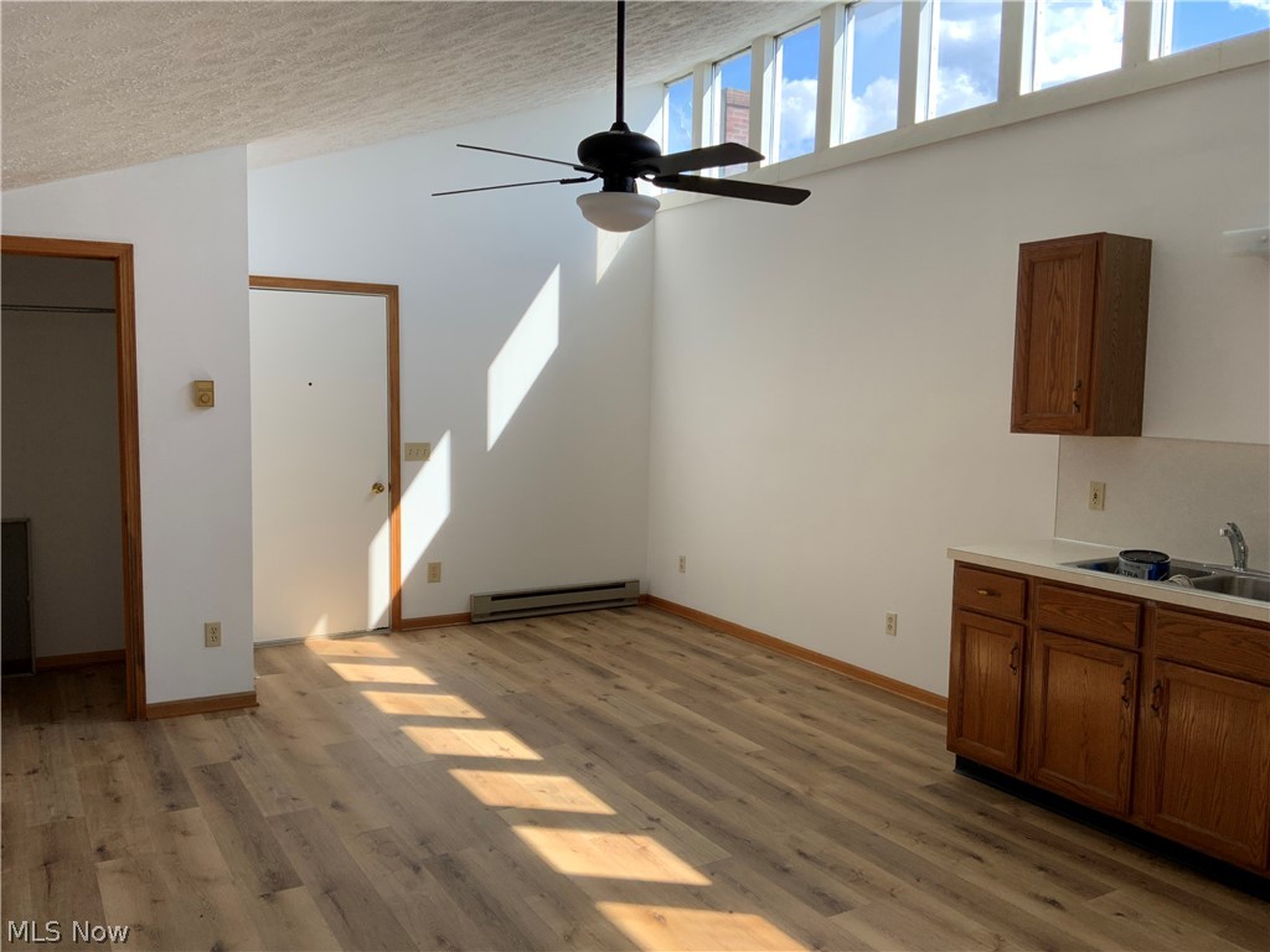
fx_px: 1064
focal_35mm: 29
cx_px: 635
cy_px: 476
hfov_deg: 61.7
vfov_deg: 48.2
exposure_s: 1/265
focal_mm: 3
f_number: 1.8
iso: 16
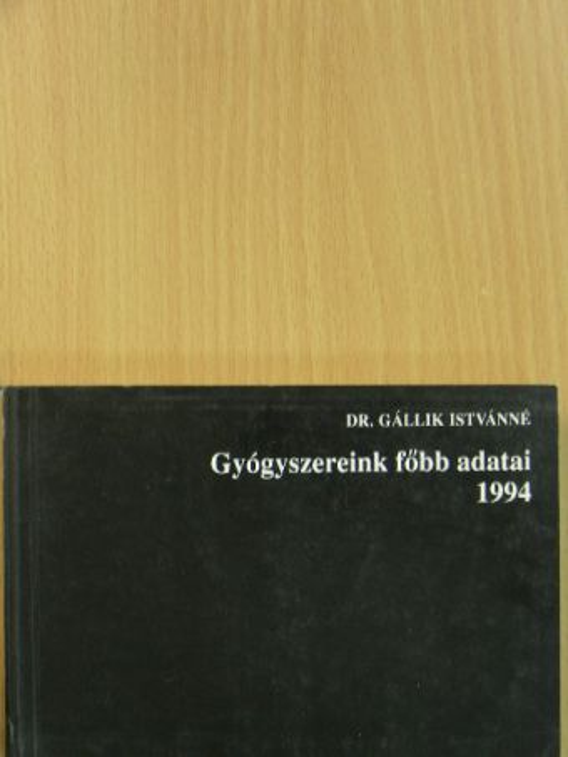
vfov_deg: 27.8
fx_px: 1531
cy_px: 378
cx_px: 284
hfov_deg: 21.0
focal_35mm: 70
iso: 50
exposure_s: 1/4.9
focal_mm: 11.7
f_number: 3.5
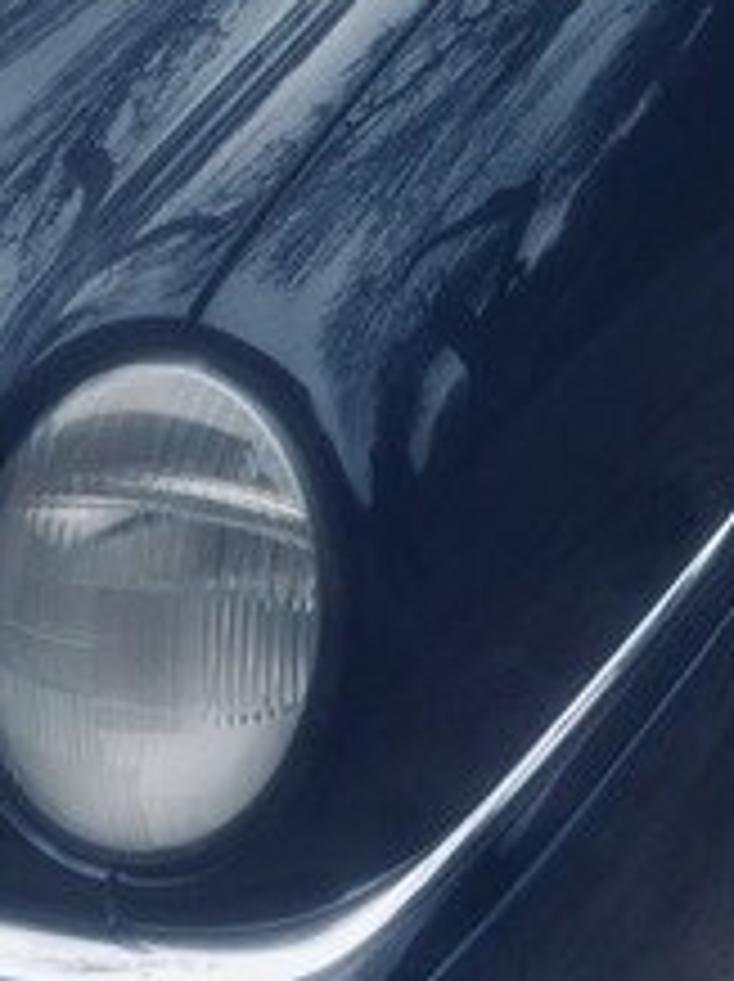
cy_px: -99
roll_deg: +6.4
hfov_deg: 21.0
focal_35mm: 66
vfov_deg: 27.0
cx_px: 829
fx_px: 1870
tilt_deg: -31.4
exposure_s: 1/107
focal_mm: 4.15
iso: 32
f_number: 2.2
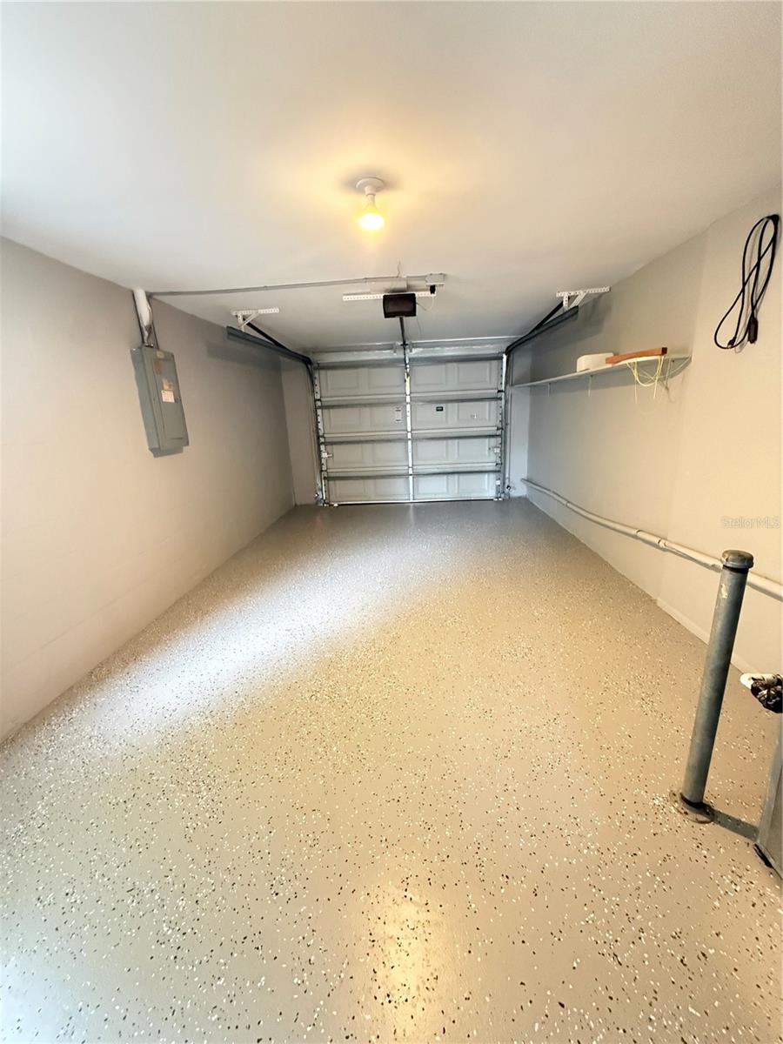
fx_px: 422
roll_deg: +3.0
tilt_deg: -14.0
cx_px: 392
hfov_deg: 85.7
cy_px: 522
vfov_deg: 102.1
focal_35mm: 14
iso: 1600
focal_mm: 2.22
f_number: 2.2
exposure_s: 1/40
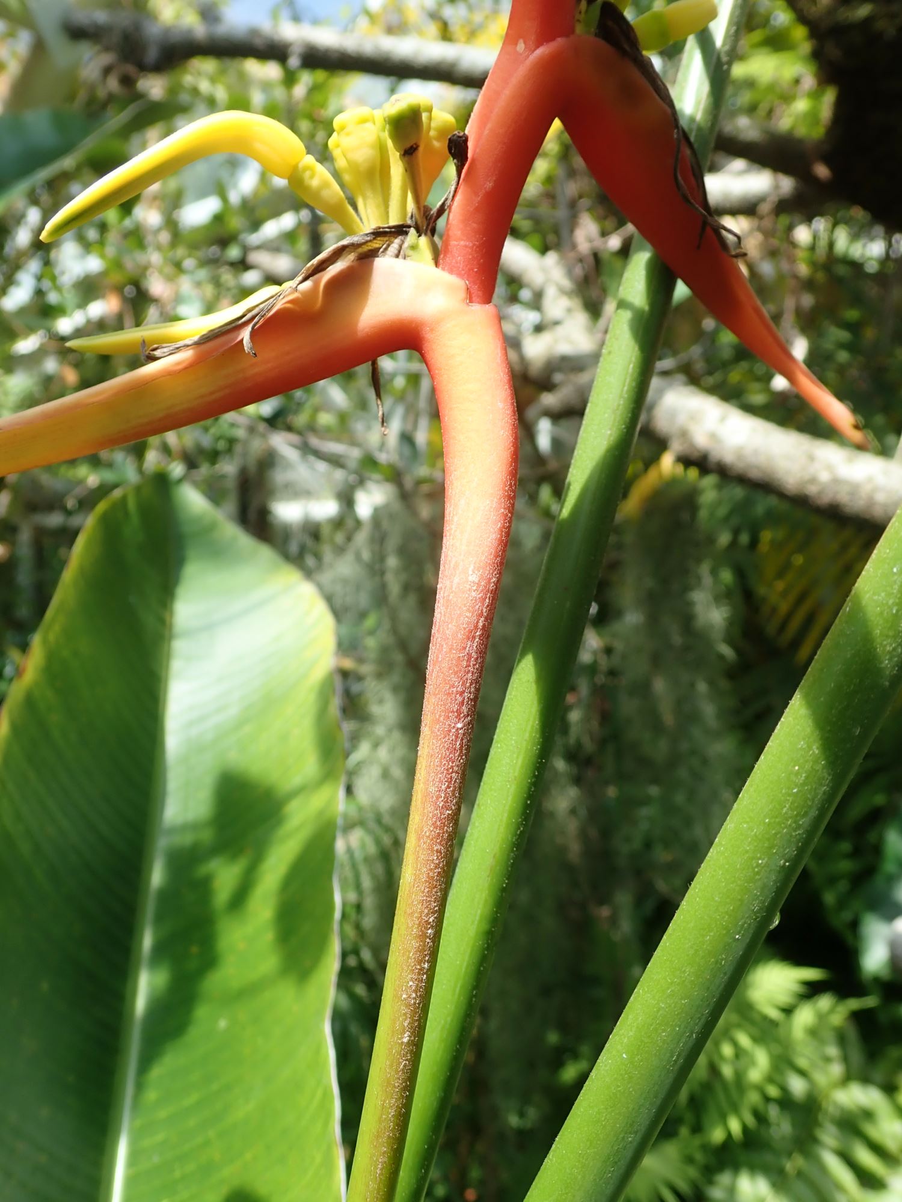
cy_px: 601
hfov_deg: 46.8
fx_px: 1042
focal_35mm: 30
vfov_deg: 60.0
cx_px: 451
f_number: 3.2
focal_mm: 5.5
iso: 100
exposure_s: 1/320
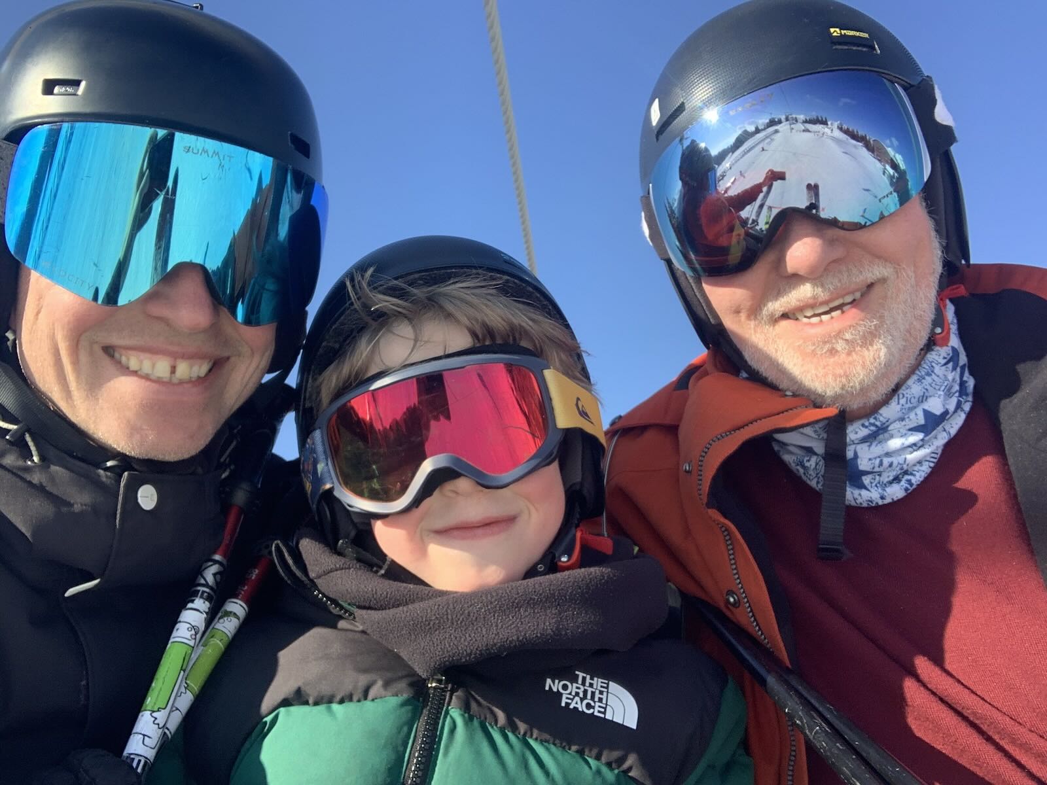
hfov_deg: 56.8
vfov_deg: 44.2
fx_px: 968
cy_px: 392
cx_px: 524
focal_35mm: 32
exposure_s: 1/673
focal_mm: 2.87
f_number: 2.2
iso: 16
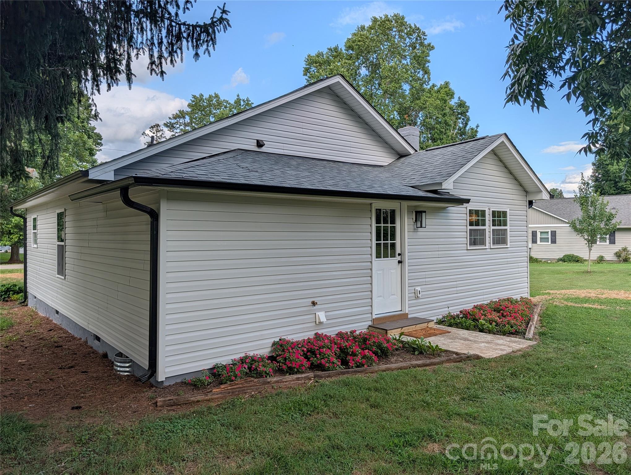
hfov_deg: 71.5
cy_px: 238
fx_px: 438
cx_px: 316
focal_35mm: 24
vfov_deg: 56.9
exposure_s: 1/526
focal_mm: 6.9
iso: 19
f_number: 1.68
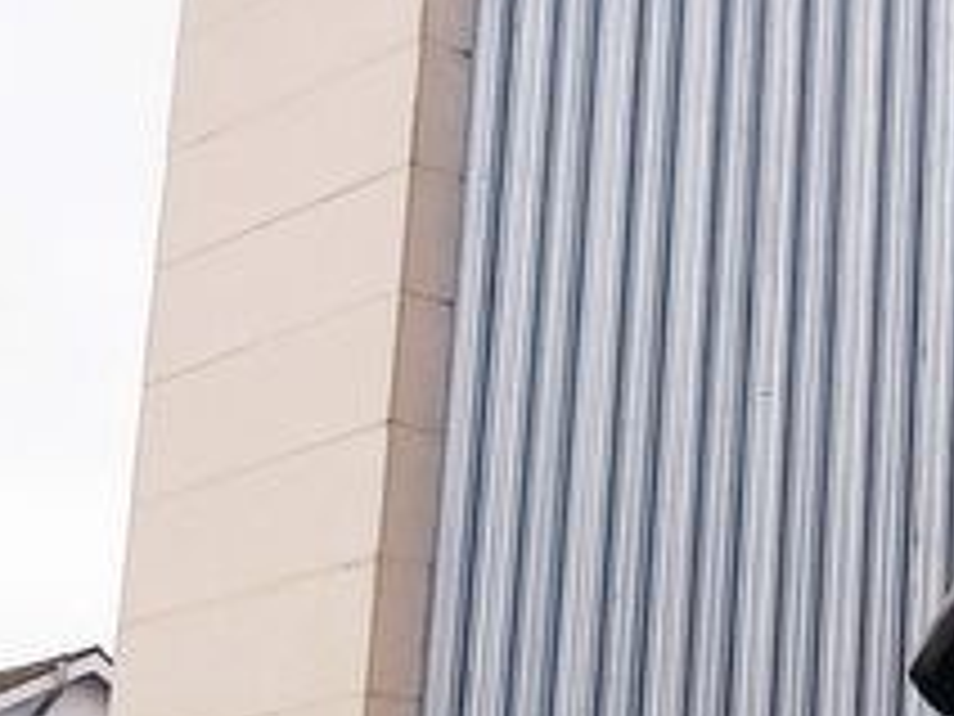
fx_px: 2811
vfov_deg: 14.5
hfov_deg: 17.5
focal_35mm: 102
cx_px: 1395
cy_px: 509
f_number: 1.7
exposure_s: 1/1420
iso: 50
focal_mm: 3.93
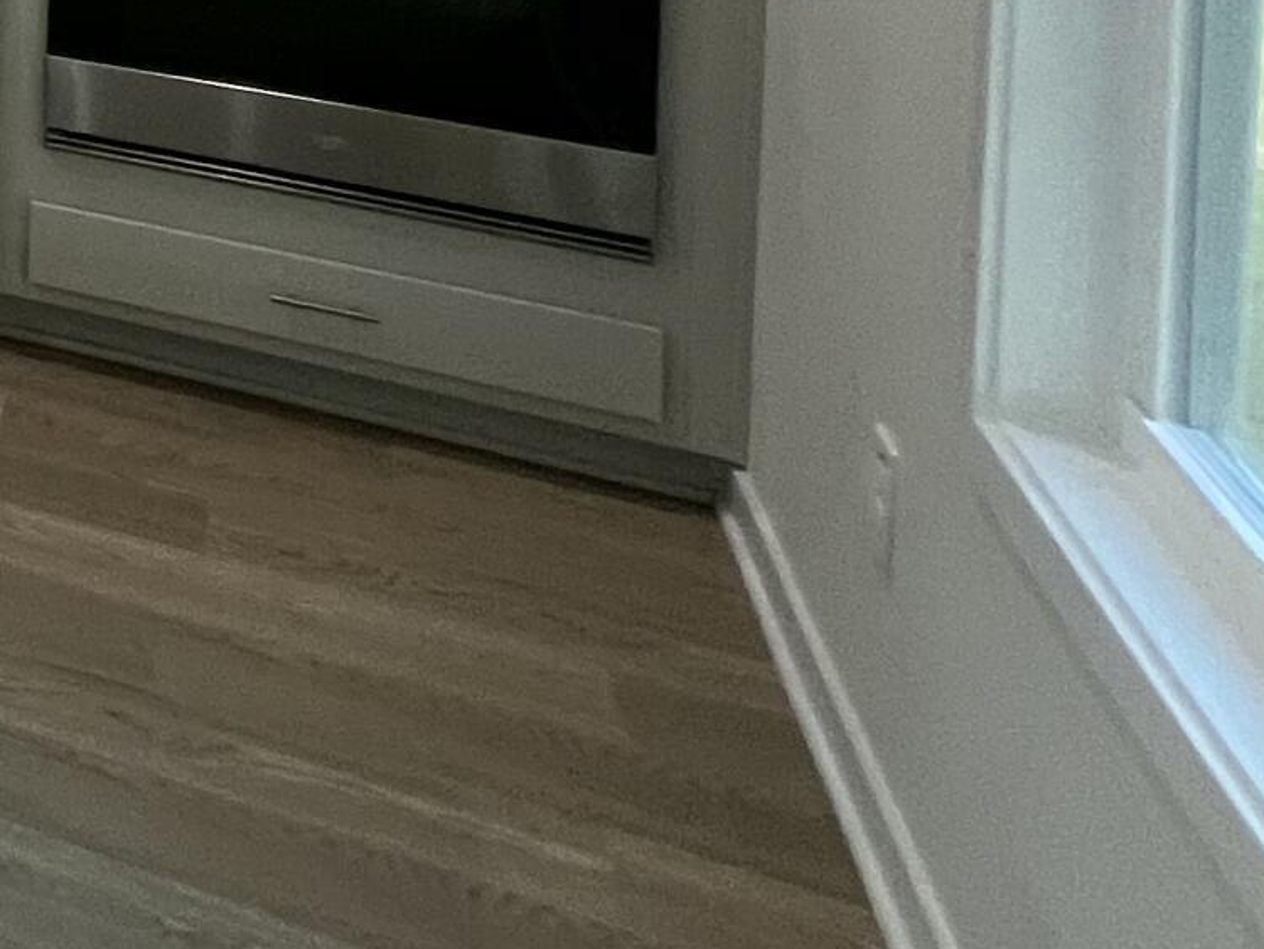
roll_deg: -0.7
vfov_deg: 22.4
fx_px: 1899
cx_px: -1126
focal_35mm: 52
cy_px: -523
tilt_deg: -1.9
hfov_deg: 20.9
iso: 160
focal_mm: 1.57
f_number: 1.8
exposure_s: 1/120
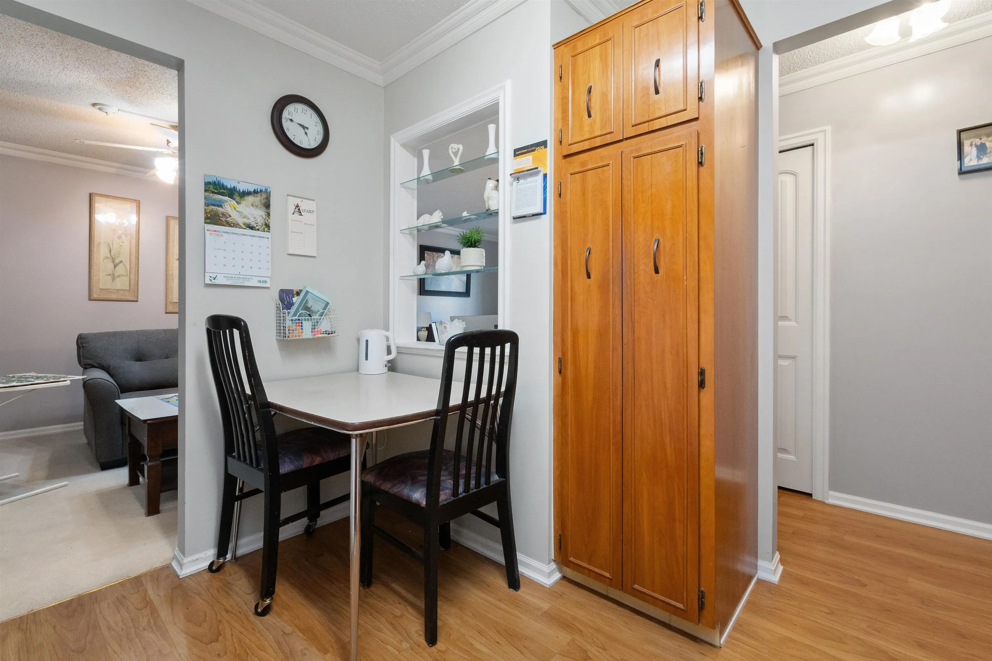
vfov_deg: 77.3
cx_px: 496
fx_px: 413
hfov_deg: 100.4
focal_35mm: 15
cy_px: 330
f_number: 10
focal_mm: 10
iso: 320
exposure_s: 1/5
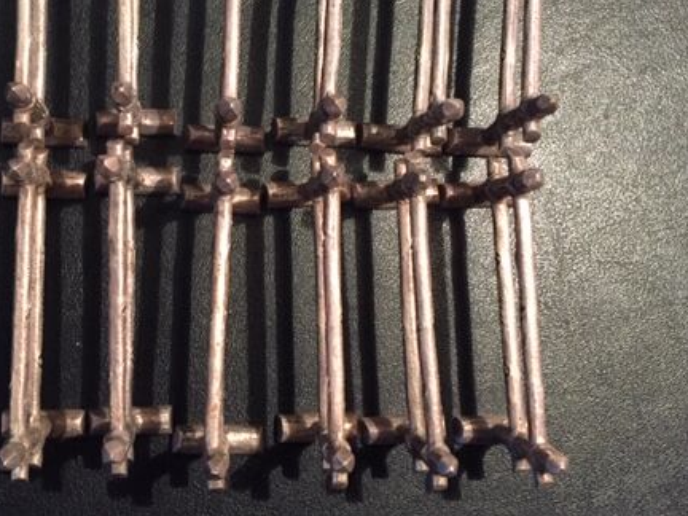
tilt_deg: -84.3
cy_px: 201
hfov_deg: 43.3
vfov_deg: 33.5
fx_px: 855
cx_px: 236
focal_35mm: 43
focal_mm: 4.15
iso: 250
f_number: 2.2
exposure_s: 1/20
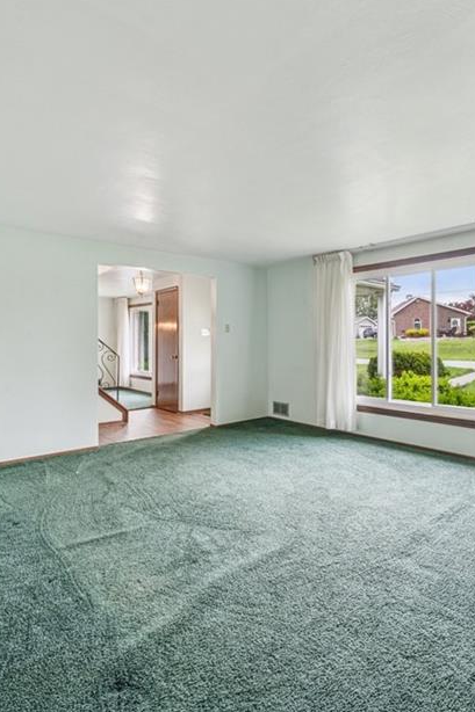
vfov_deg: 83.9
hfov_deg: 60.9
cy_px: 331
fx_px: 396
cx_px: 303
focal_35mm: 20
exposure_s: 1/10
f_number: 11
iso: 200
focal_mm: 12
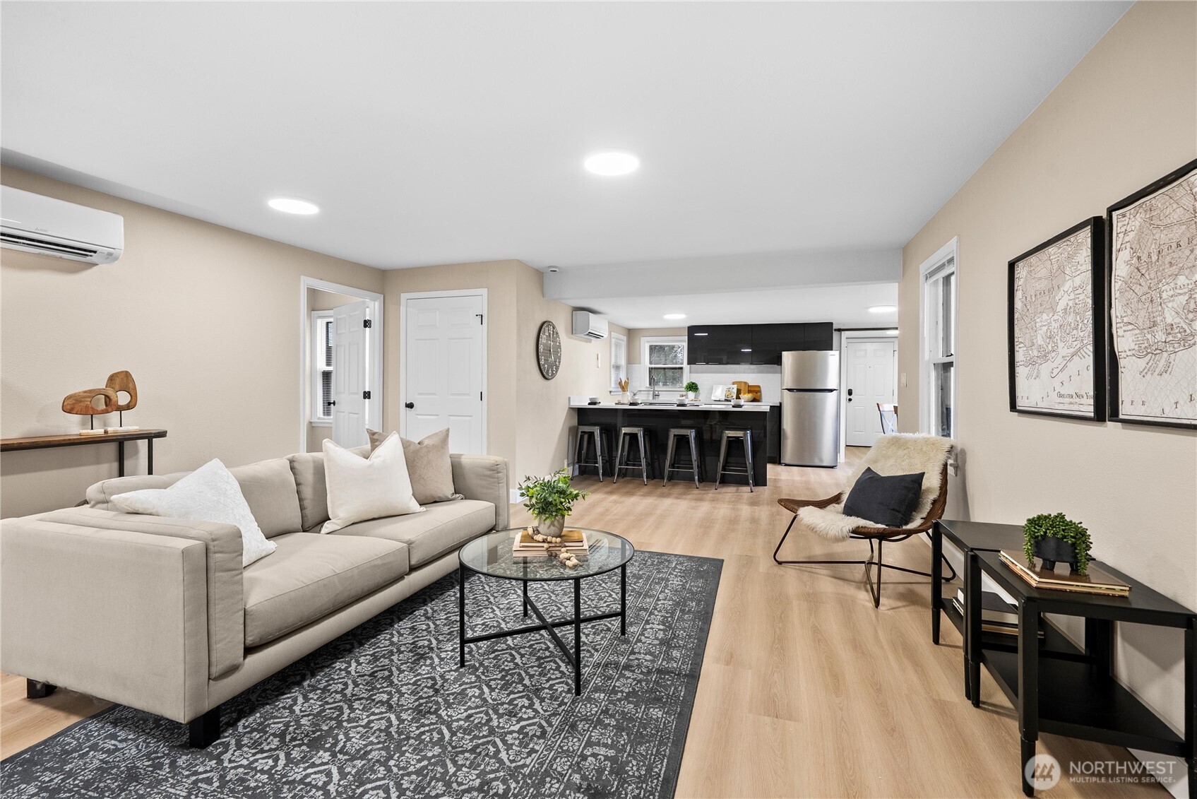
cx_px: 598
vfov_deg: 77.4
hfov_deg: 100.4
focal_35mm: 15
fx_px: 499
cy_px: 400
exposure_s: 1/6
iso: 1000
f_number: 7.1
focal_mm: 15
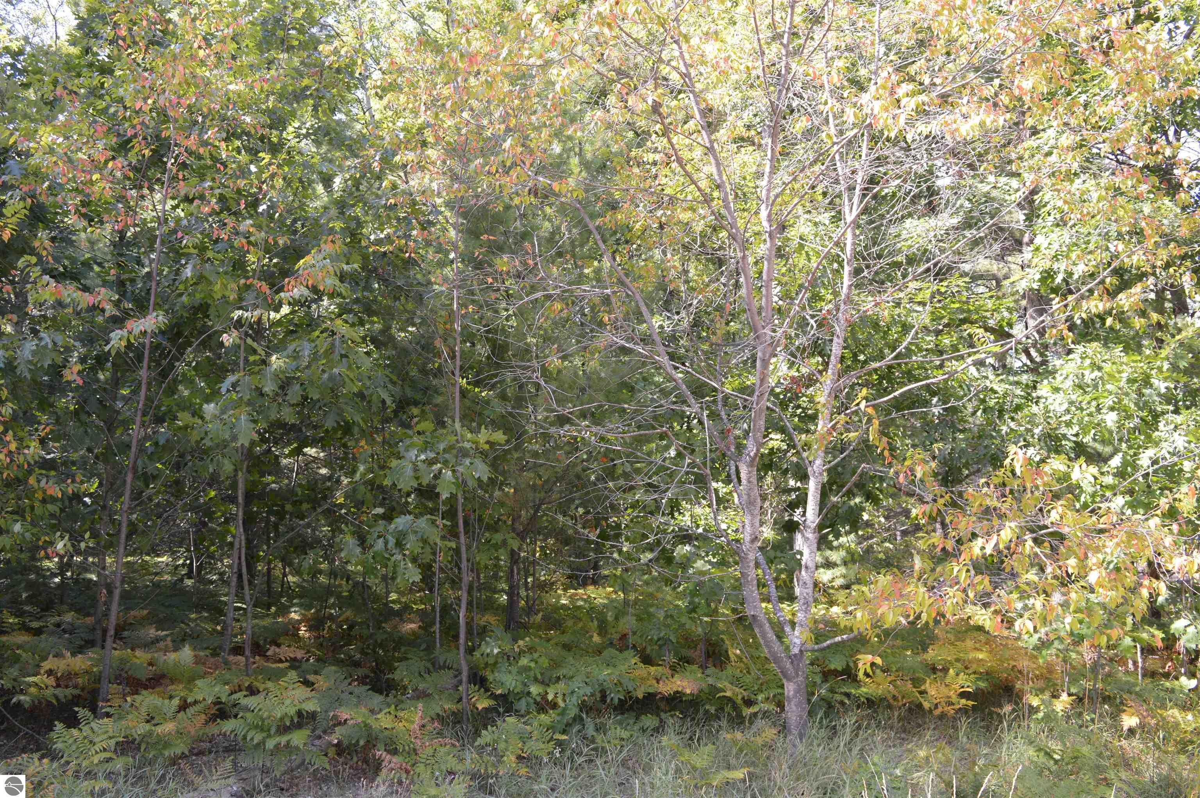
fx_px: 899
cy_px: 399
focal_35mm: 27
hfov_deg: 67.4
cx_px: 600
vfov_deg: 47.8
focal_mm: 18
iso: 280
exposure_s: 1/125
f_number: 5.6
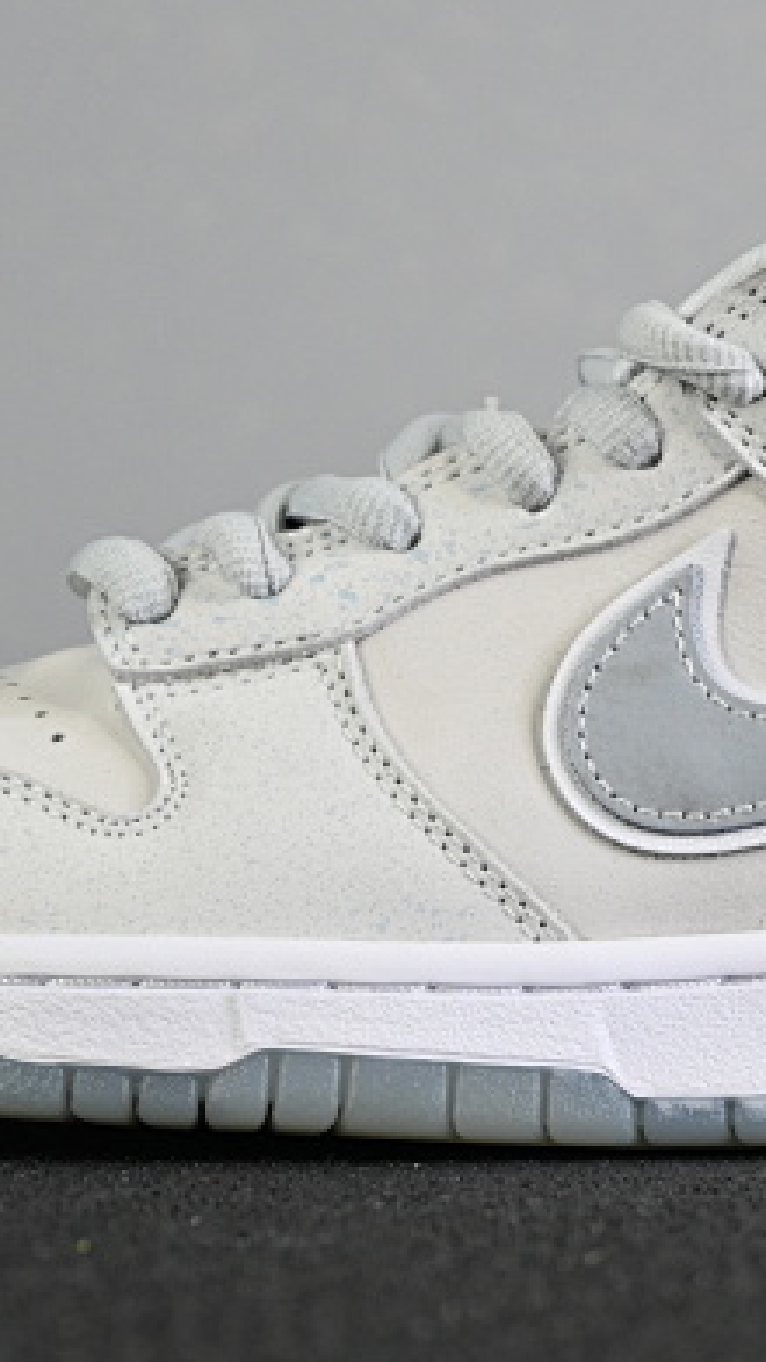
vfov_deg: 15.9
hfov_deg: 9.0
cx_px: 613
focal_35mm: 135
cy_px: 521
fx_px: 4874
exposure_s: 1/125
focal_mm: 42
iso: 500
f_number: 5.6
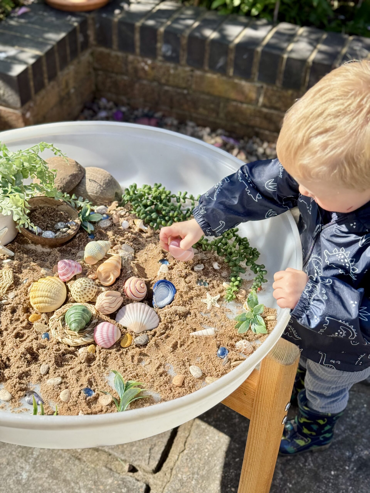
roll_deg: -0.9
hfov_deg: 30.3
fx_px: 684
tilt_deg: -40.6
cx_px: 185
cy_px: 246
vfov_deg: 39.7
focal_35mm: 48
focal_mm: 6.76
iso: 64
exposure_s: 1/1458
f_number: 1.78
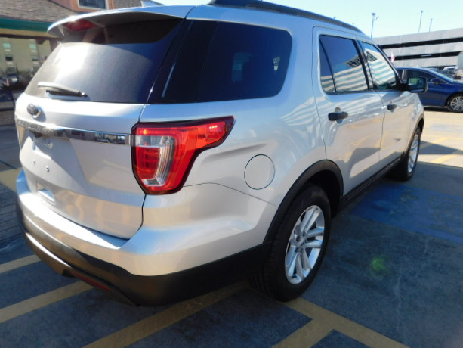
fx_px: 321
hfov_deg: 71.6
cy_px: 167
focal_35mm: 24
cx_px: 224
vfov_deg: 56.8
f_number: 3
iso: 125
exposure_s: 1/800
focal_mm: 4
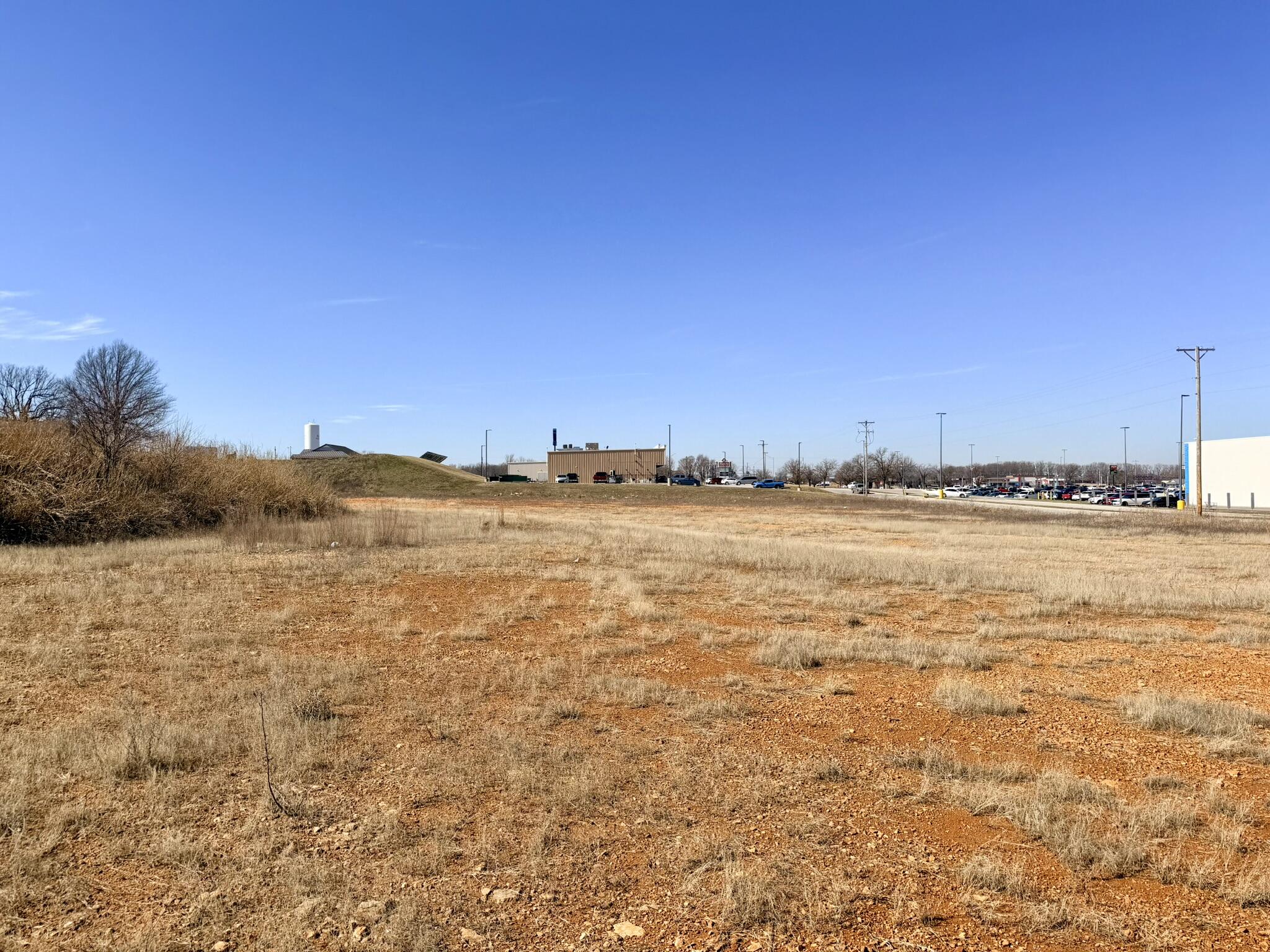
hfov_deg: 71.6
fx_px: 881
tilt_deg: +0.5
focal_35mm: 24
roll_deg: +0.2
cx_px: 635
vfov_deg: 56.8
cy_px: 476
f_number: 1.78
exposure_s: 1/6711
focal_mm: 6.76
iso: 80
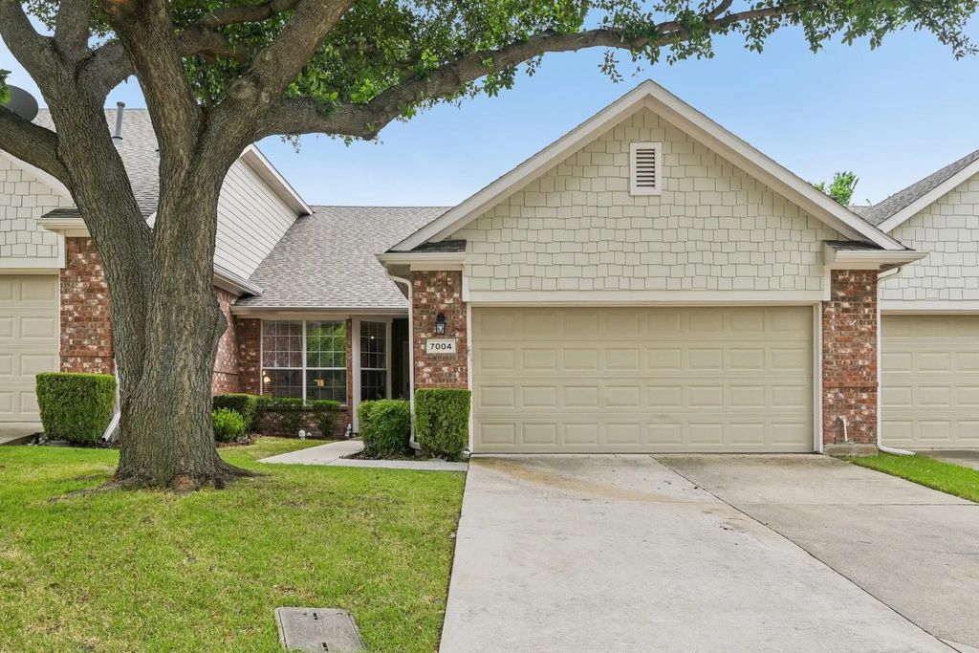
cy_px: 326
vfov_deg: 43.6
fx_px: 816
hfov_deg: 61.9
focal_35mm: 30
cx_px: 490
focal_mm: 30
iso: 400
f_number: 8
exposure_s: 1/250
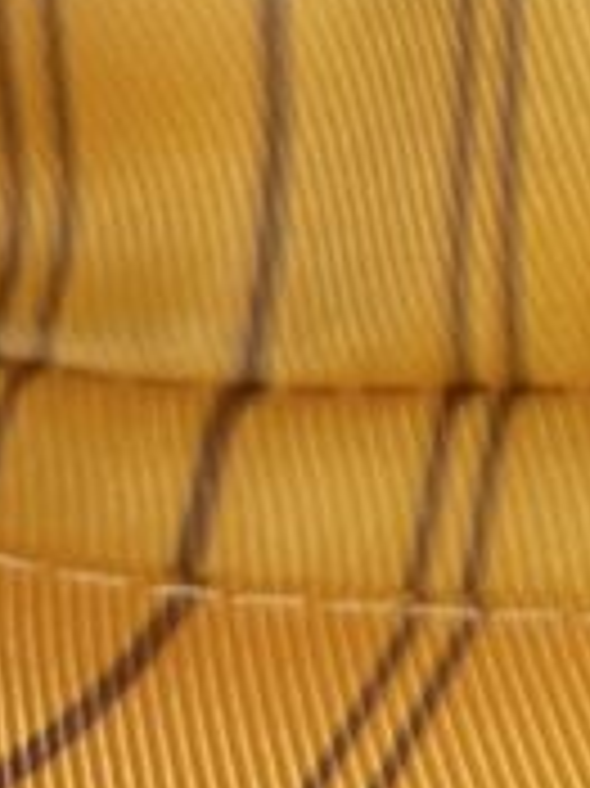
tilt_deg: -72.1
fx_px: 3458
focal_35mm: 152
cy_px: -856
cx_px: 1333
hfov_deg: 9.0
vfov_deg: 11.5
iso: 100
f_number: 1.5
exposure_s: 1/50
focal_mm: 5.7
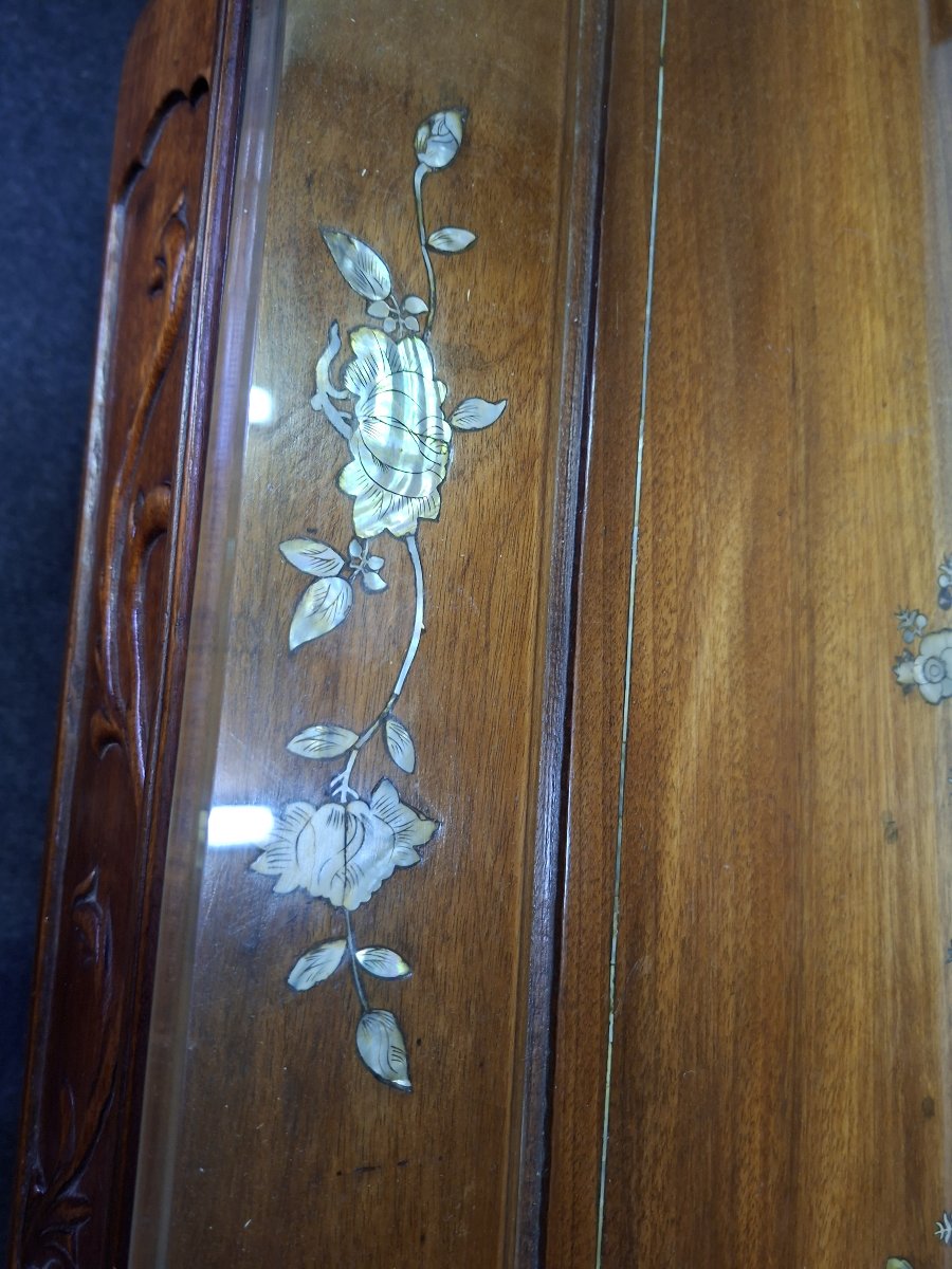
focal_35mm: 23
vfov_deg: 73.9
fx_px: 843
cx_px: 476
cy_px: 634
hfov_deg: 58.9
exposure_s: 1/25
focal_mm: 5.54
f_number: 1.8
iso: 400
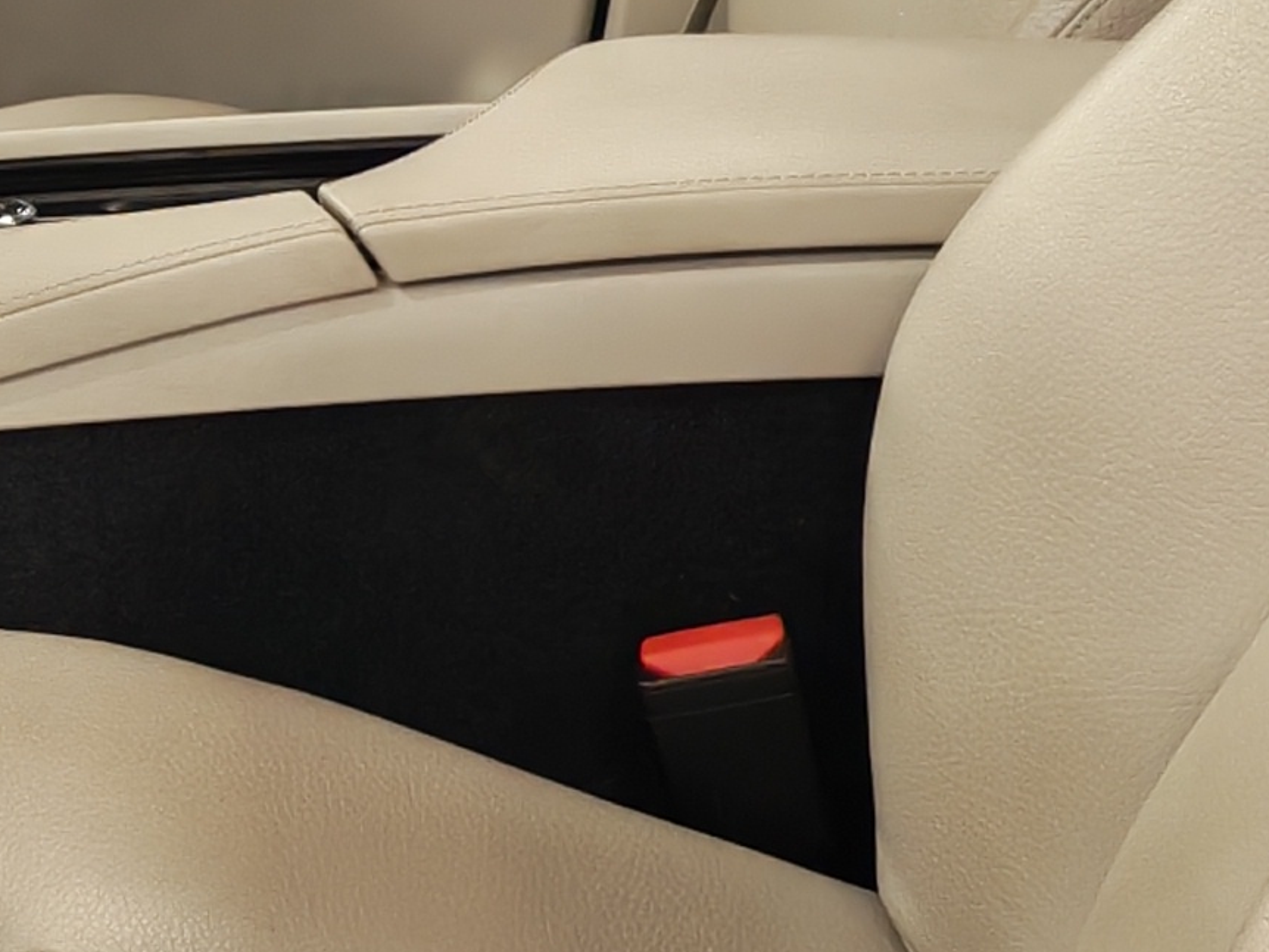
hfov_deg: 12.7
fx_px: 5574
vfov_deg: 9.7
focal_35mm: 152
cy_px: 185
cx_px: -240
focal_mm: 6.12
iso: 1250
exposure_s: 1/100
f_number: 1.9
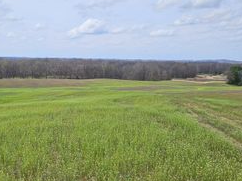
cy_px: 80
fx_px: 286
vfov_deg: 35.0
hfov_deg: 45.0
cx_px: 78
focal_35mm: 41
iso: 25
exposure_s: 1/3768
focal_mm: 5.4
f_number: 1.8
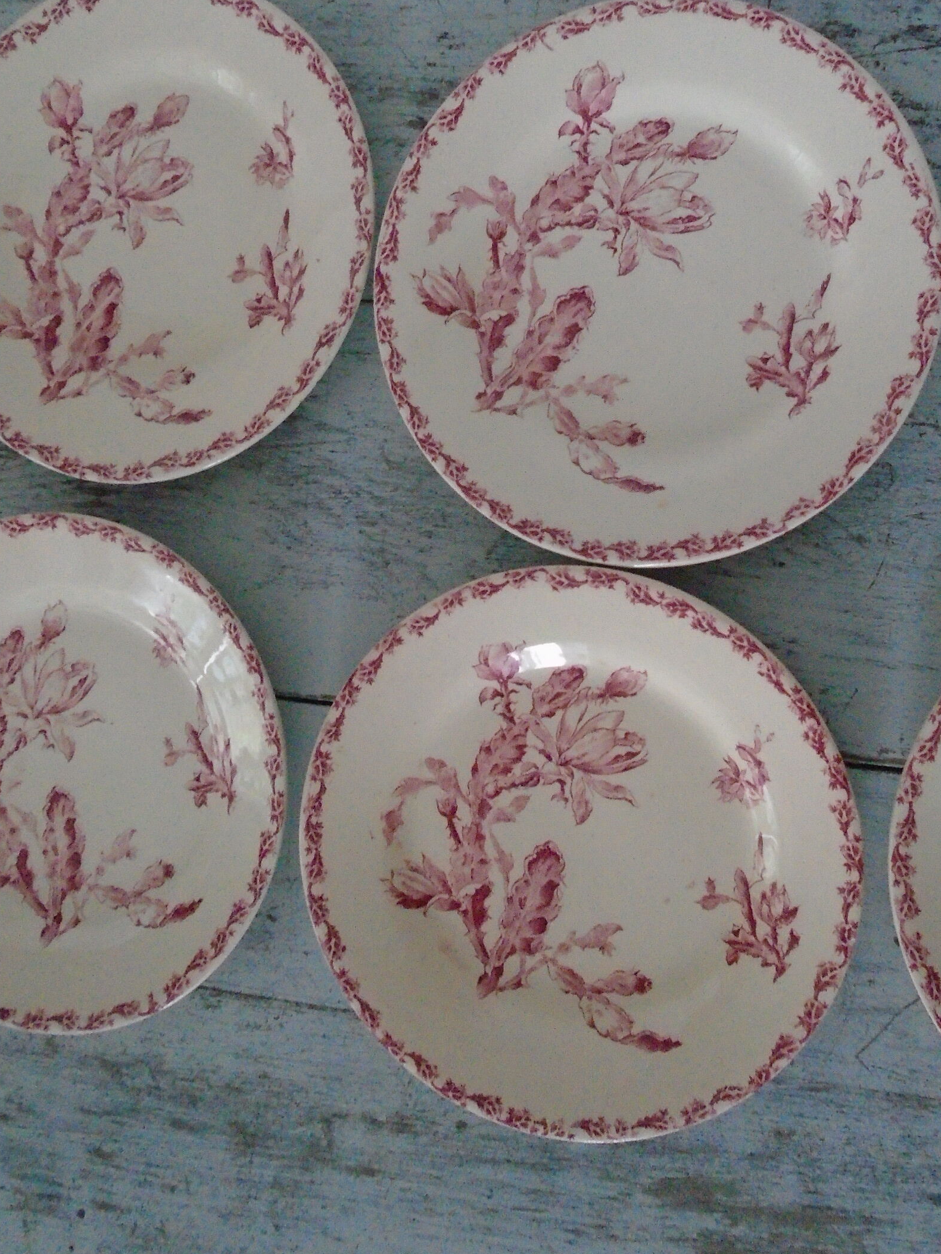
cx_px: 571
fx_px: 1160
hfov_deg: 43.9
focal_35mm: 32
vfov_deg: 56.4
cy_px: 511
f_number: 3.2
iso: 800
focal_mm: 4.6
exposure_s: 1/40
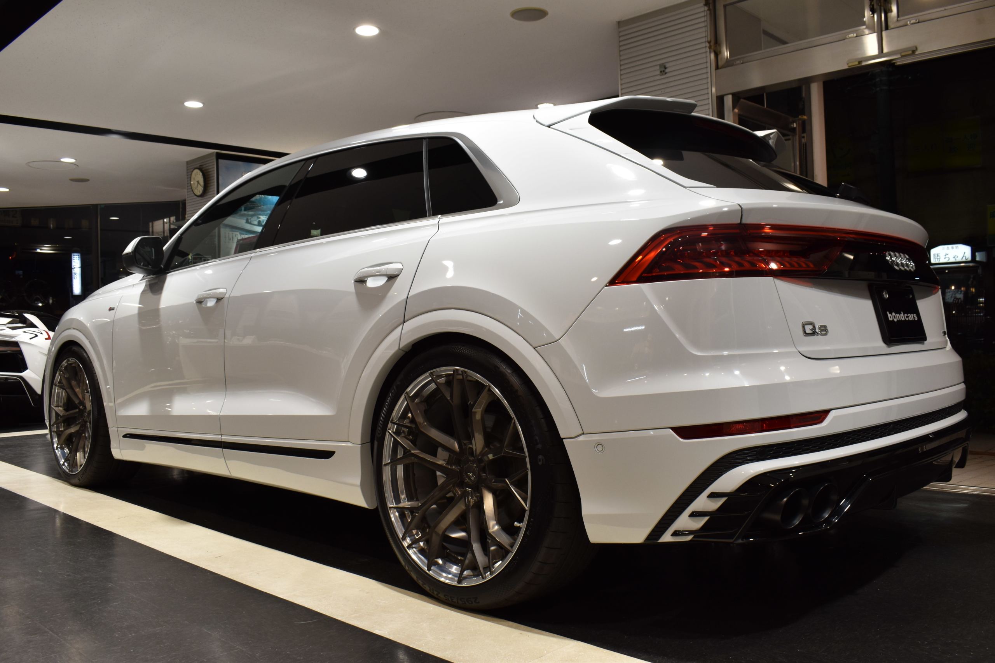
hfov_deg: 59.5
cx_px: 498
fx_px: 871
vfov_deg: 41.7
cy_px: 332
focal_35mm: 32
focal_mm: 21
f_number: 8
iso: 360
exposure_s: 1/30
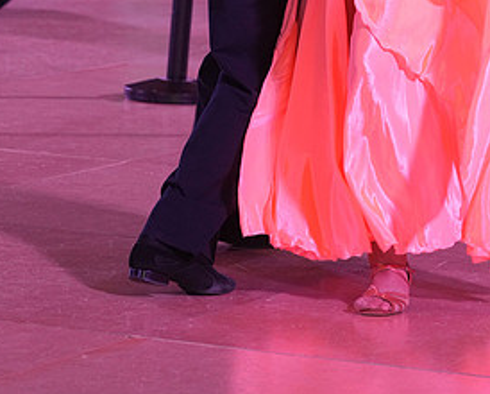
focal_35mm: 252
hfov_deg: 7.7
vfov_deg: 6.1
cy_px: -111
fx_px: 3660
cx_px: 264
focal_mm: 127
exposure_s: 1/250
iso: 2000
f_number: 6.3
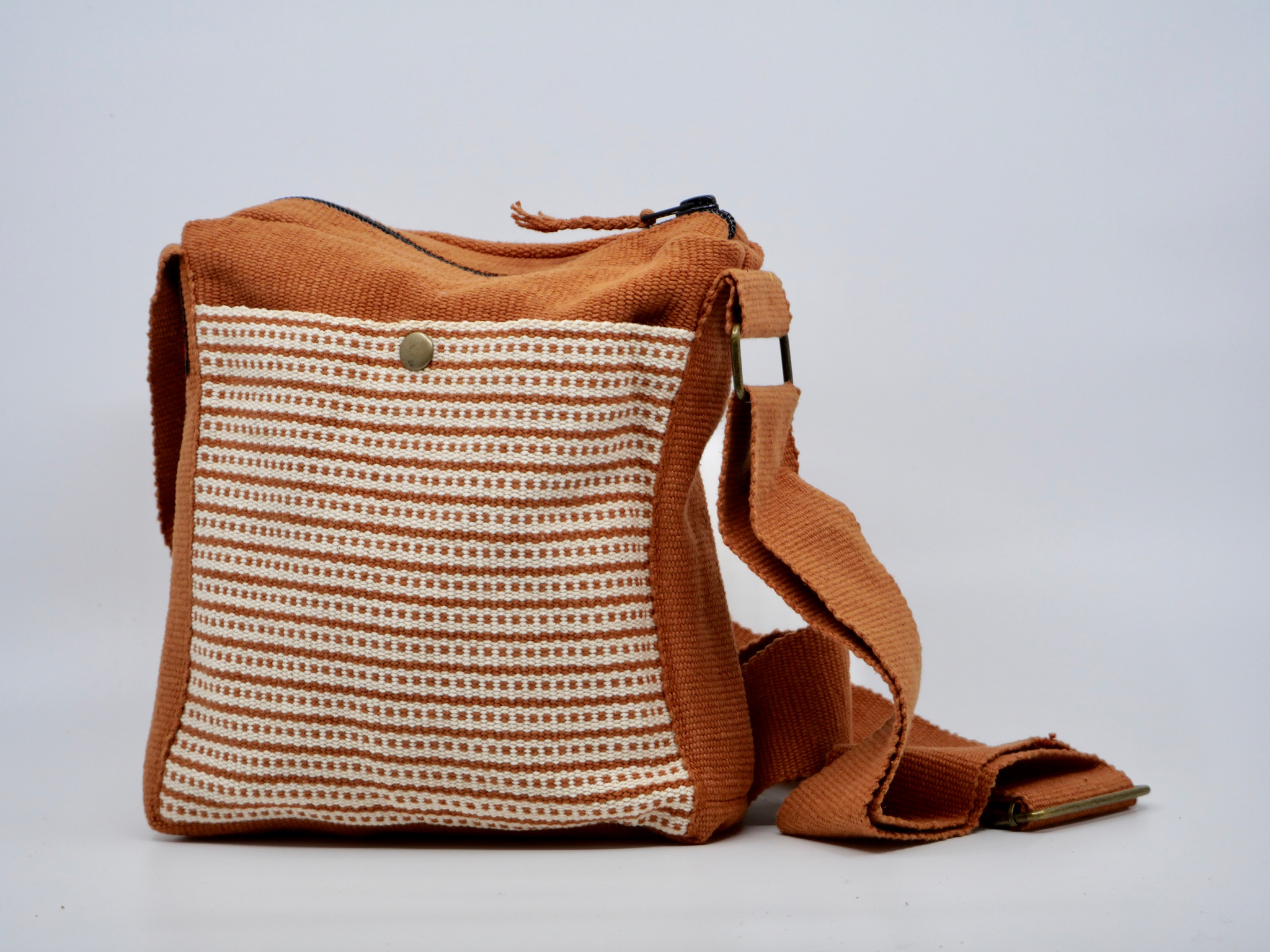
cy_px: 476
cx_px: 635
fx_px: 7338
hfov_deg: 9.9
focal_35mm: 200
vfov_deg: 7.4
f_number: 5.1
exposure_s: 1/250
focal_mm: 100
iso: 320
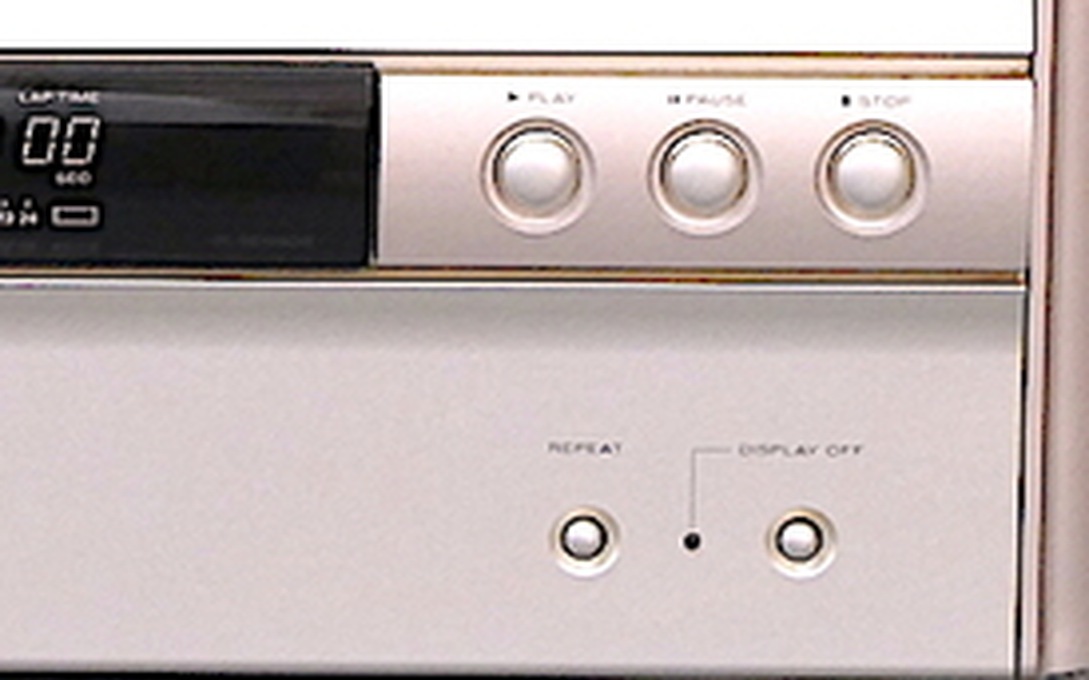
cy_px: 87
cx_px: -469
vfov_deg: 2.8
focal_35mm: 461
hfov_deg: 4.5
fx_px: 13676
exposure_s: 1/6
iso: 200
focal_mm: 22.3
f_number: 5.2
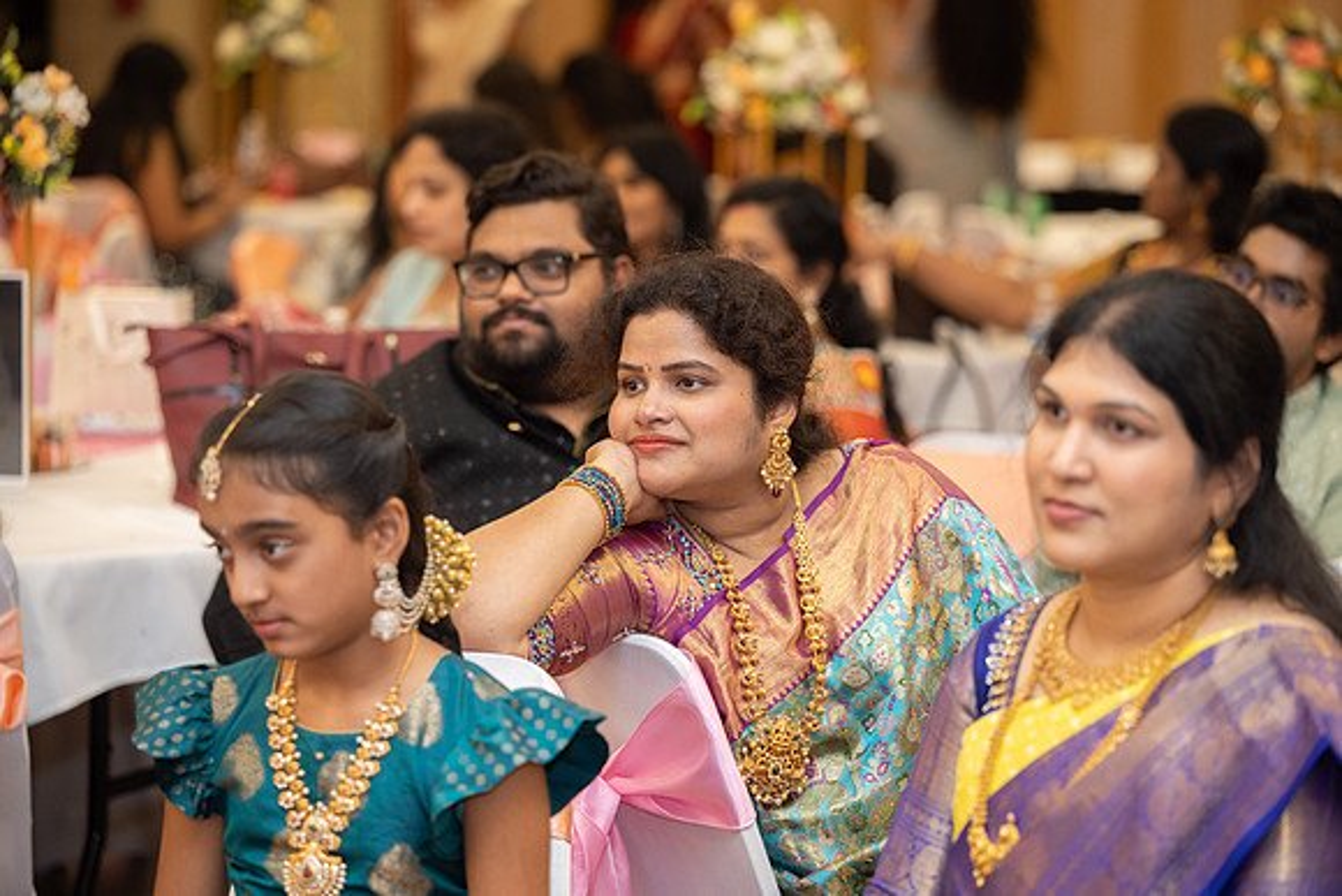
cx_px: 671
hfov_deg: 17.0
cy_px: 448
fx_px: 4478
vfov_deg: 11.4
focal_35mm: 120
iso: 1000
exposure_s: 1/160
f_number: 3.2
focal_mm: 120
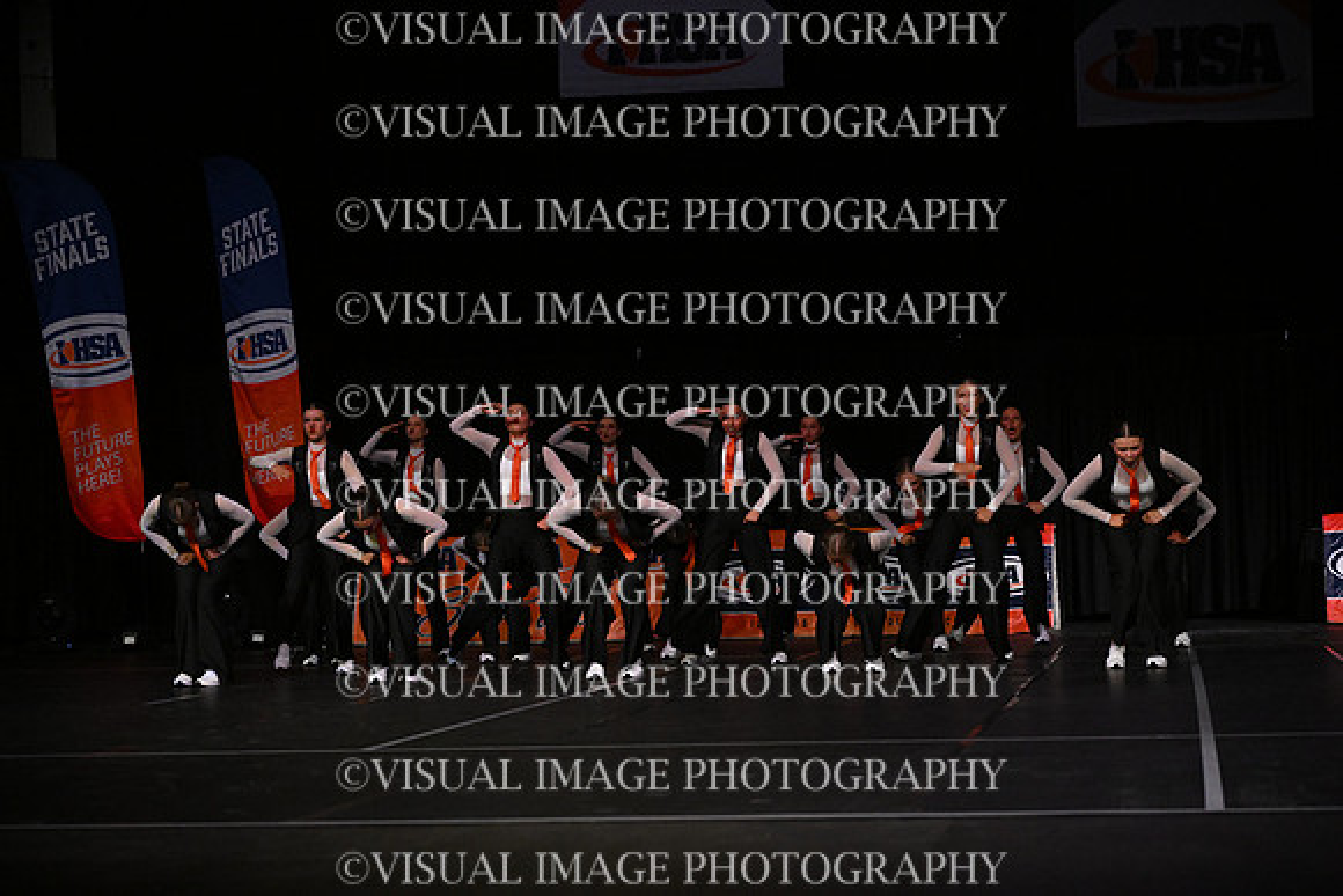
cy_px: 448
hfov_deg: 26.0
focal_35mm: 78
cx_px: 672
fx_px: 2910
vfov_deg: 17.5
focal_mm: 78
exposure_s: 1/1000
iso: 8000
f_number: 4
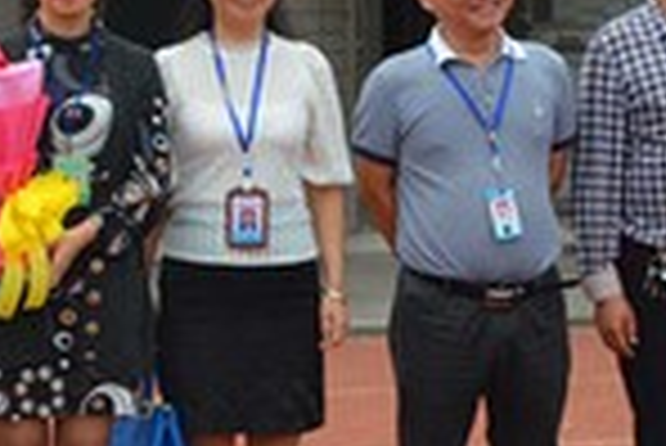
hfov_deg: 14.1
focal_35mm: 141
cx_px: -144
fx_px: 2611
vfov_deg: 9.7
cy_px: 14
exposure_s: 1/350
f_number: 9.5
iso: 640
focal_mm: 28
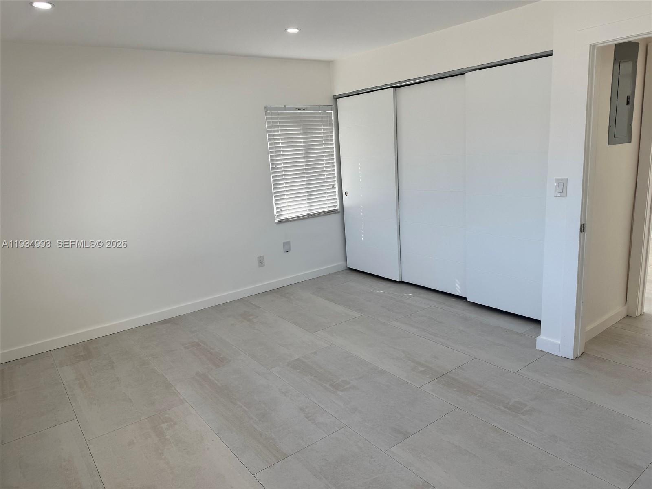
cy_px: 244
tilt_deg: -11.9
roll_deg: +3.3
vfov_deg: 56.8
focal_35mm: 24
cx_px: 326
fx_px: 452
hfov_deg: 71.6
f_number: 1.78
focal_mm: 6.76
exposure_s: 1/464
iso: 80
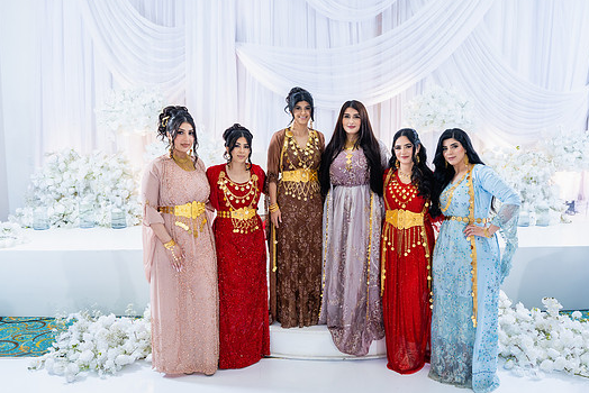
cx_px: 315
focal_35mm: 31
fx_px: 507
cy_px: 200
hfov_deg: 60.2
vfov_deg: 42.4
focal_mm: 28
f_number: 2.8
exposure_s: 1/160
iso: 640
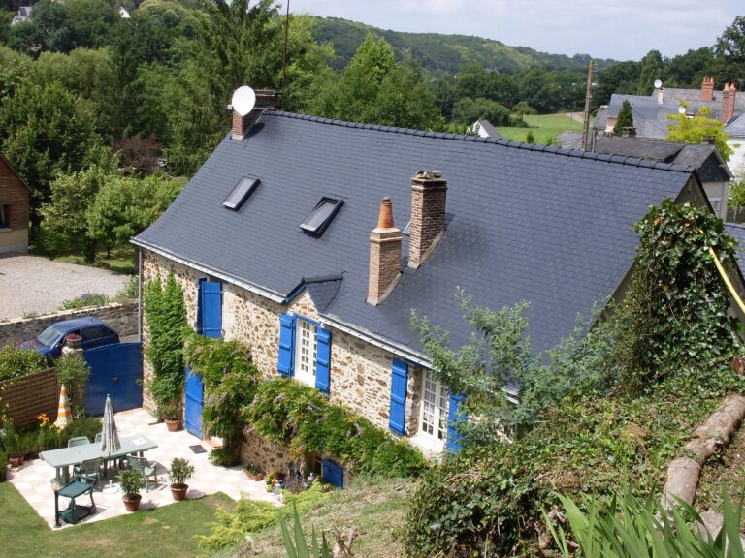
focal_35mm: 49
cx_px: 372
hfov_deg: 38.9
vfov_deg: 29.7
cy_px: 279
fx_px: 1055
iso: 80
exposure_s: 1/180
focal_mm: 8.1
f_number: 9.1
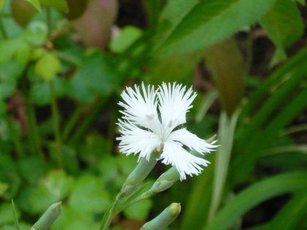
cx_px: 154
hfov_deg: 13.3
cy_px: 115
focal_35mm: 148
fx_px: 1313
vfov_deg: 10.0
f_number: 4.8
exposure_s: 1/60
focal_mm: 15.3
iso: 400
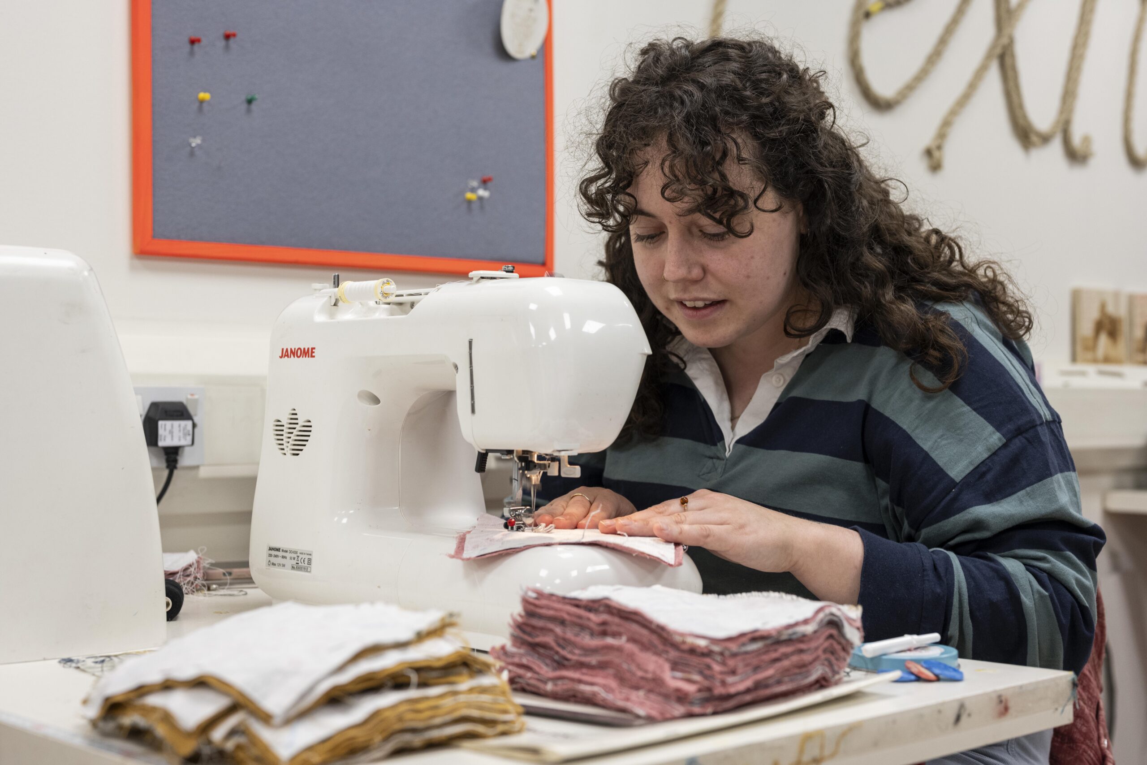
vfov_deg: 27.0
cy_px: 382
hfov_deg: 39.6
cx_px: 574
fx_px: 1593
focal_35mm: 50
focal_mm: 50
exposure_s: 1/125
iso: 800
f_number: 4.5
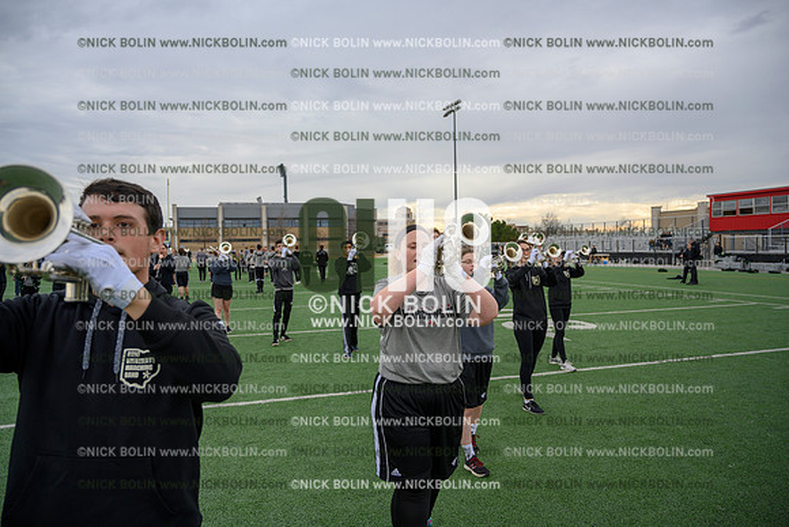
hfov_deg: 73.7
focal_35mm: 24
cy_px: 264
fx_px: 526
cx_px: 394
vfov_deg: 53.2
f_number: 4
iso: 200
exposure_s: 1/640
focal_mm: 24
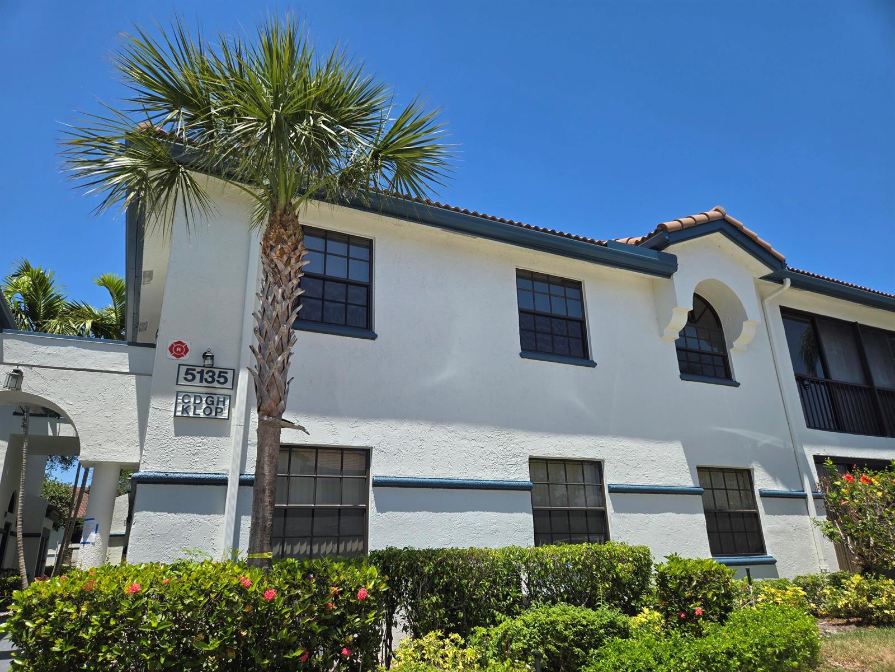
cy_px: 336
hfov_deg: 73.9
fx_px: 595
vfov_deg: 58.9
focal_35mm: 23
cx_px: 448
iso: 25
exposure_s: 1/1864
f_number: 1.8
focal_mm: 5.4
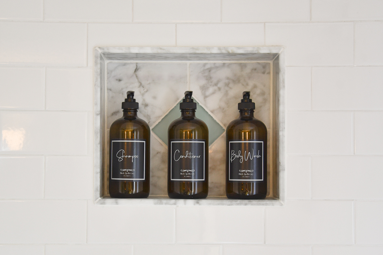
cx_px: 192
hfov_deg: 42.7
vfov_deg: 29.2
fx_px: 489
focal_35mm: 46
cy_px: 128
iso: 400
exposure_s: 1/80
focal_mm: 46
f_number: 4.5
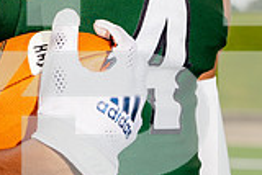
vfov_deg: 7.2
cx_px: -5
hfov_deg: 10.8
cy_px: -60
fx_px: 1369
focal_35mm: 188
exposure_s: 1/250
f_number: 4
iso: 200
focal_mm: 52
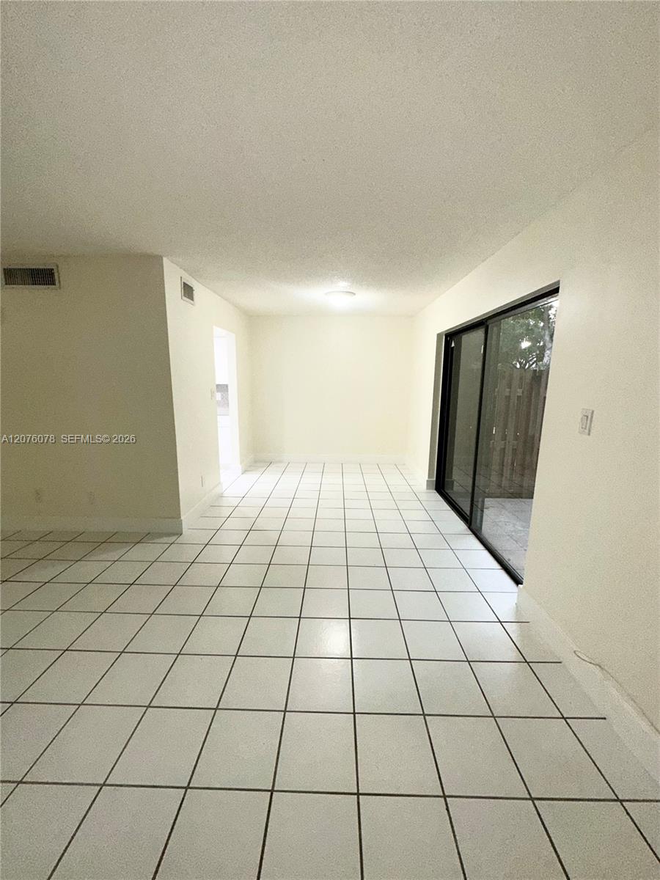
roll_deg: -1.2
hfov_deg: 85.7
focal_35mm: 14
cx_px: 330
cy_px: 440
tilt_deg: -9.5
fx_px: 356
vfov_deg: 102.1
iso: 125
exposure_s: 1/120
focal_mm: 2.22
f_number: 2.2
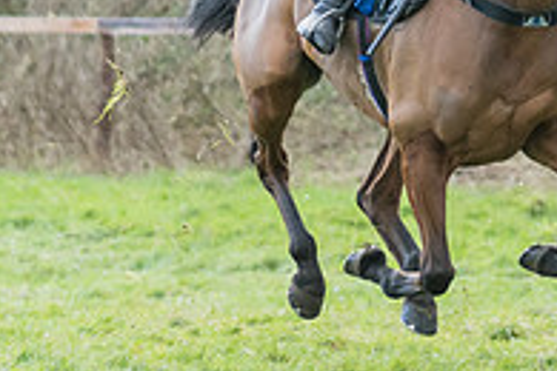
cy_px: -46
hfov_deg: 3.6
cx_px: 641
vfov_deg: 2.4
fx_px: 8818
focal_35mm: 570
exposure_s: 1/1000
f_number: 2.8
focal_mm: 101
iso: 800
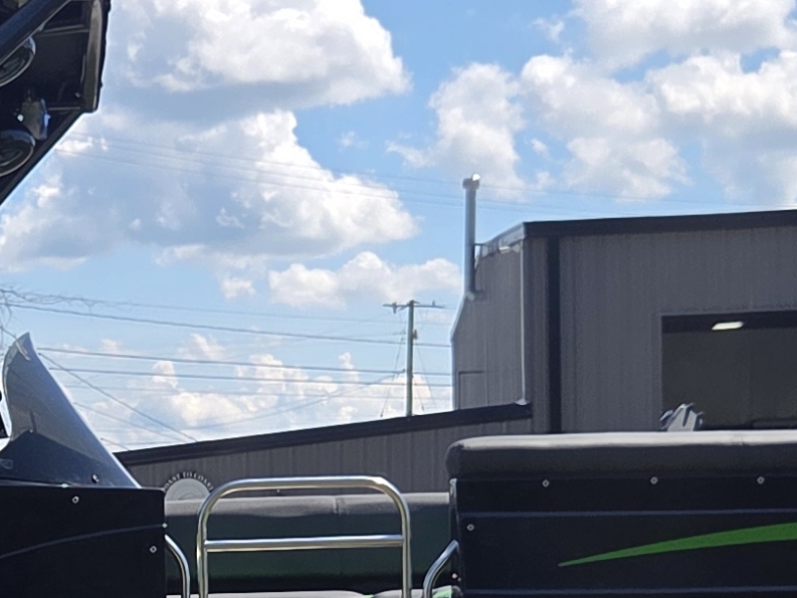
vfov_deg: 12.4
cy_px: 755
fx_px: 2671
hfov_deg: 16.6
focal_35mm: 116
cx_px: -14
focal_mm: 5.4
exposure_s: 1/4559
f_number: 1.8
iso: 80
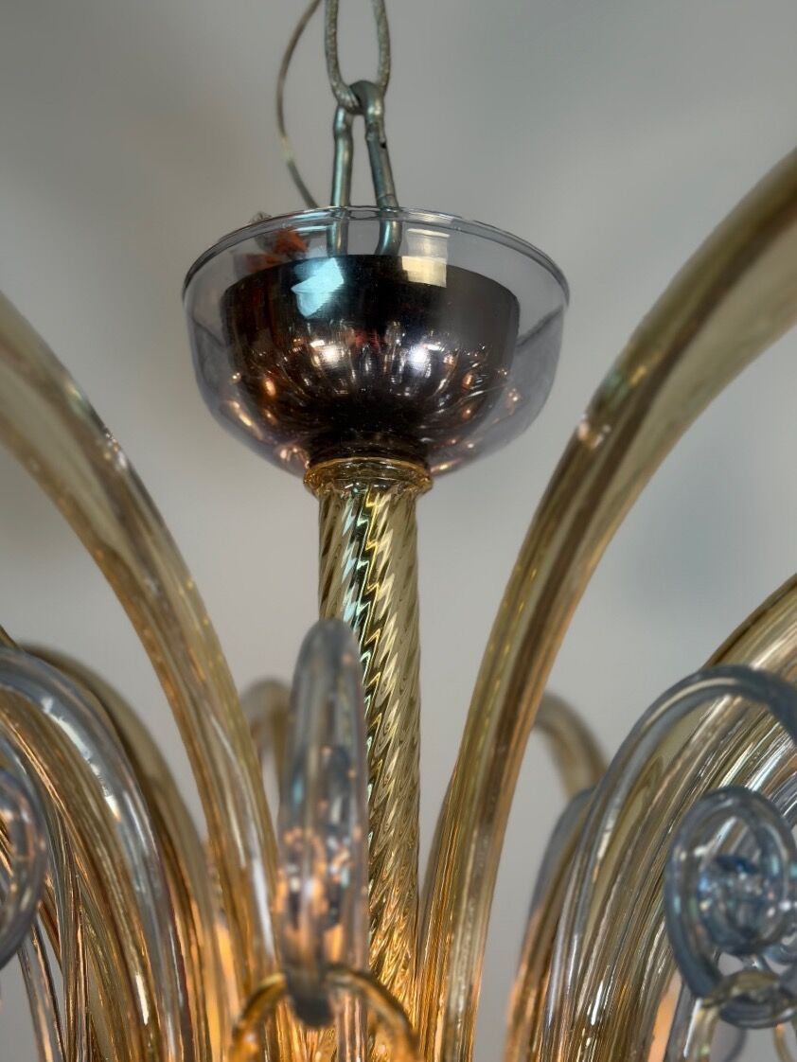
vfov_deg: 39.6
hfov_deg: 30.3
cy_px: 531
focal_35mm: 48
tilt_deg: +13.7
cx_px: 398
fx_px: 1473
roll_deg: -0.3
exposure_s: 1/50
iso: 80
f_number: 1.78
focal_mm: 6.76
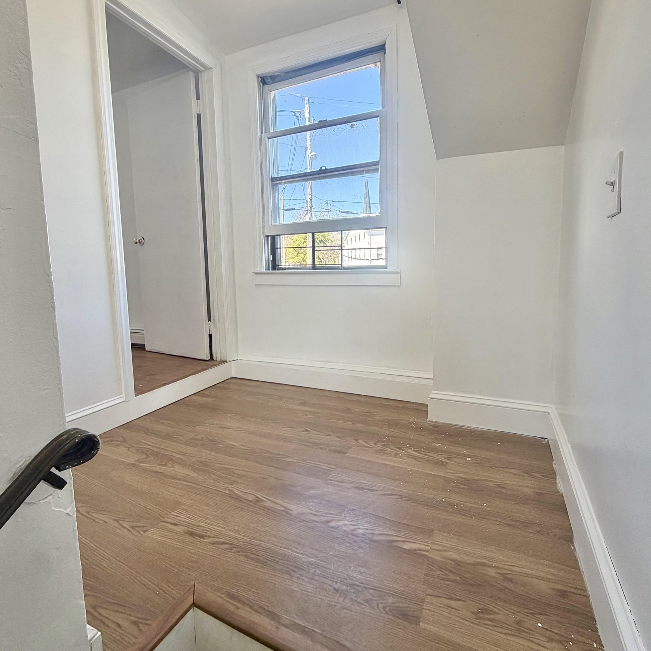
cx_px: 328
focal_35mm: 17
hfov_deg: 84.0
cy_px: 306
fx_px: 362
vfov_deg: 83.9
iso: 125
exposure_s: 1/121
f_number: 2.2
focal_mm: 2.22
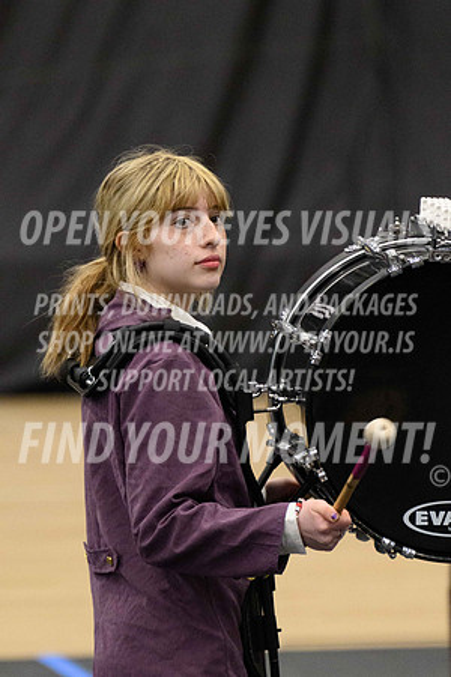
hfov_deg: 2.3
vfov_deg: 3.4
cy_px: 338
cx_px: 226
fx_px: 11274
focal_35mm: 600
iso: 8000
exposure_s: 1/320
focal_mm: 400
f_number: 5.6
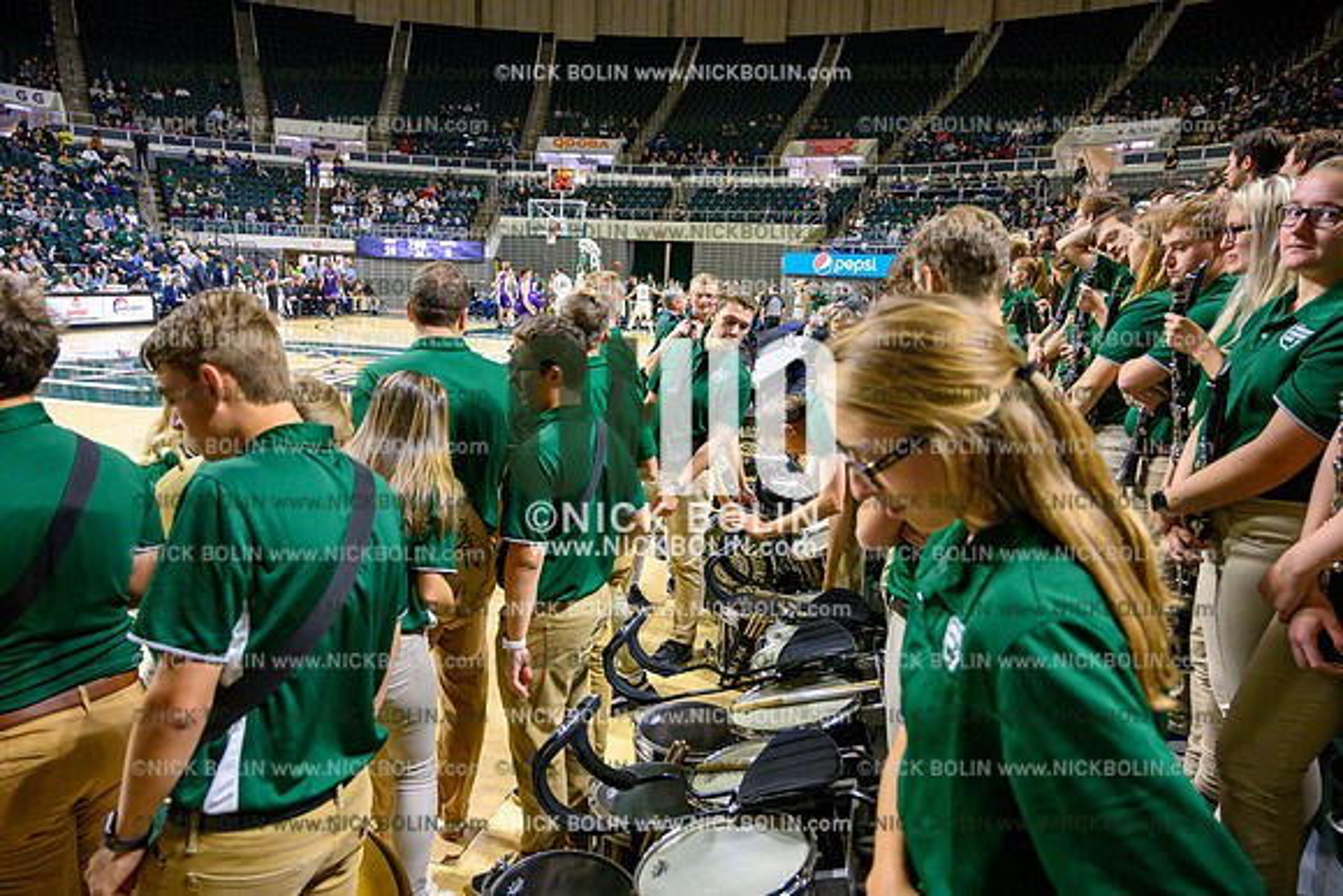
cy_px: 448
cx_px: 672
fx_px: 896
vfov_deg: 53.2
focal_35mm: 24
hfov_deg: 73.7
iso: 3200
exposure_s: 1/200
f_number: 4.5
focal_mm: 24
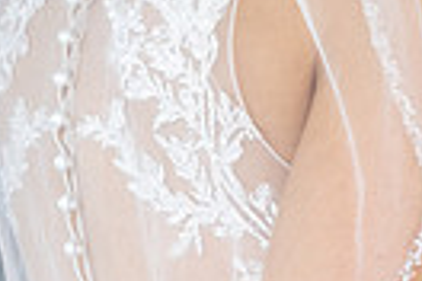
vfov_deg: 3.5
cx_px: 1019
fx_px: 4560
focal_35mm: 389
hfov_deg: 5.1
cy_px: -118
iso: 125
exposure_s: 1/250
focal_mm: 55
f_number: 5.6
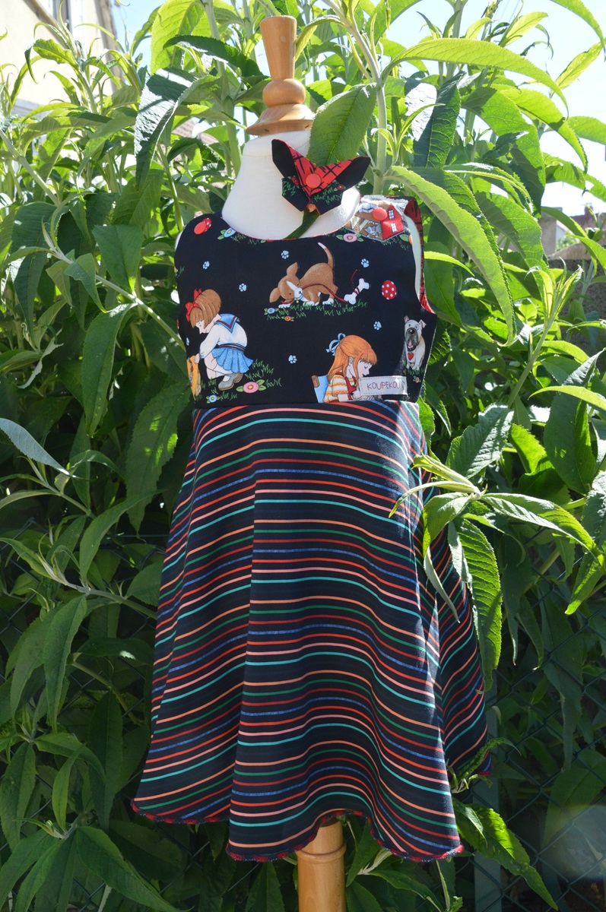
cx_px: 303
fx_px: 873
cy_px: 456
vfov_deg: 55.2
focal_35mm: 34
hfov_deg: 38.3
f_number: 9
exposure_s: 1/320
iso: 800
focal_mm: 23
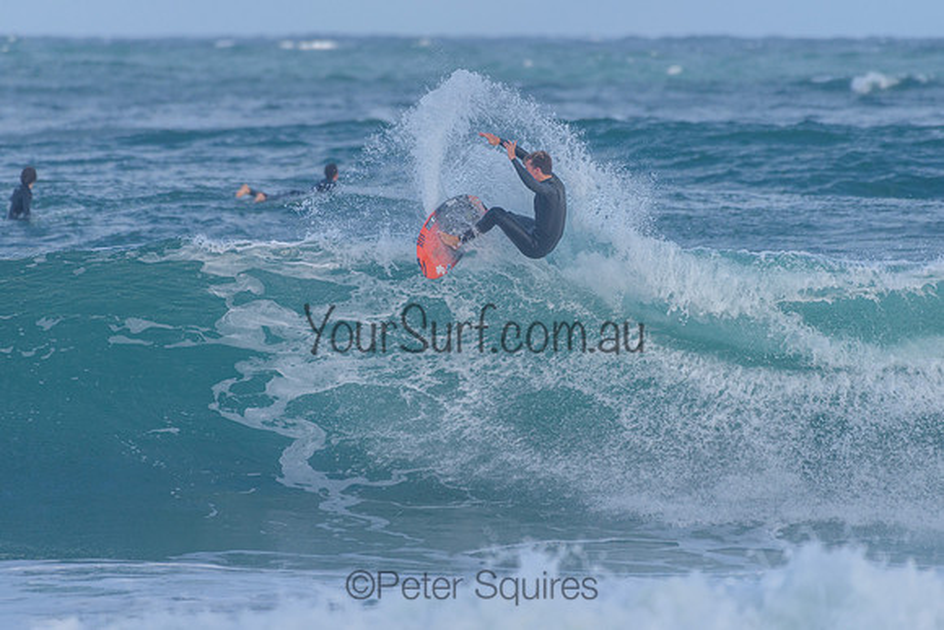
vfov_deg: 2.2
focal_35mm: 613
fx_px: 16066
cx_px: 420
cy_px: 246
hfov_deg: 3.4
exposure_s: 1/2000
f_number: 5.6
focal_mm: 500
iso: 500
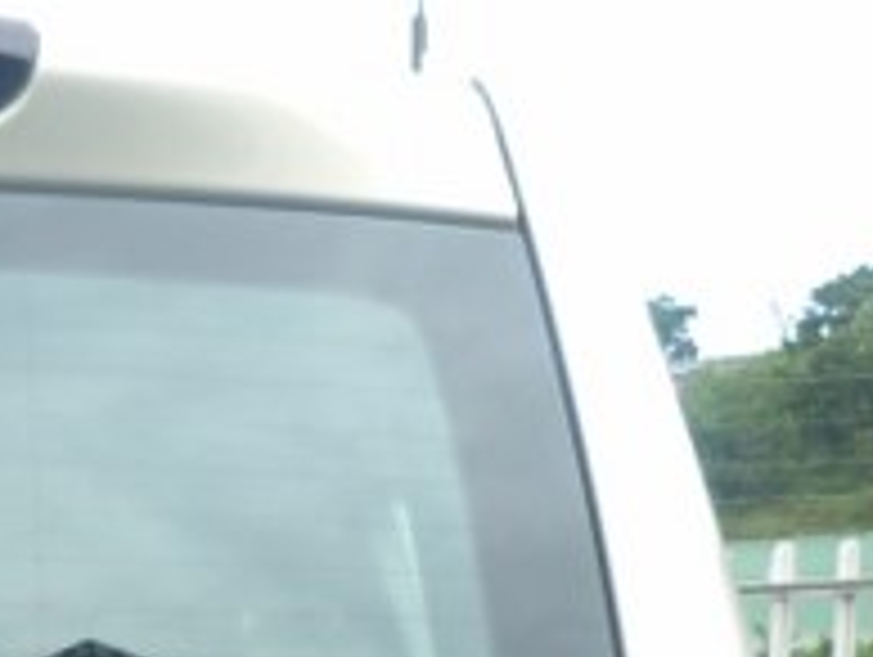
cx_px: -153
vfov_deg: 12.5
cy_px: 1341
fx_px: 2601
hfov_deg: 18.2
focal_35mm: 103
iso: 80
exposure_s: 1/100
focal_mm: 4.5
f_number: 2.8
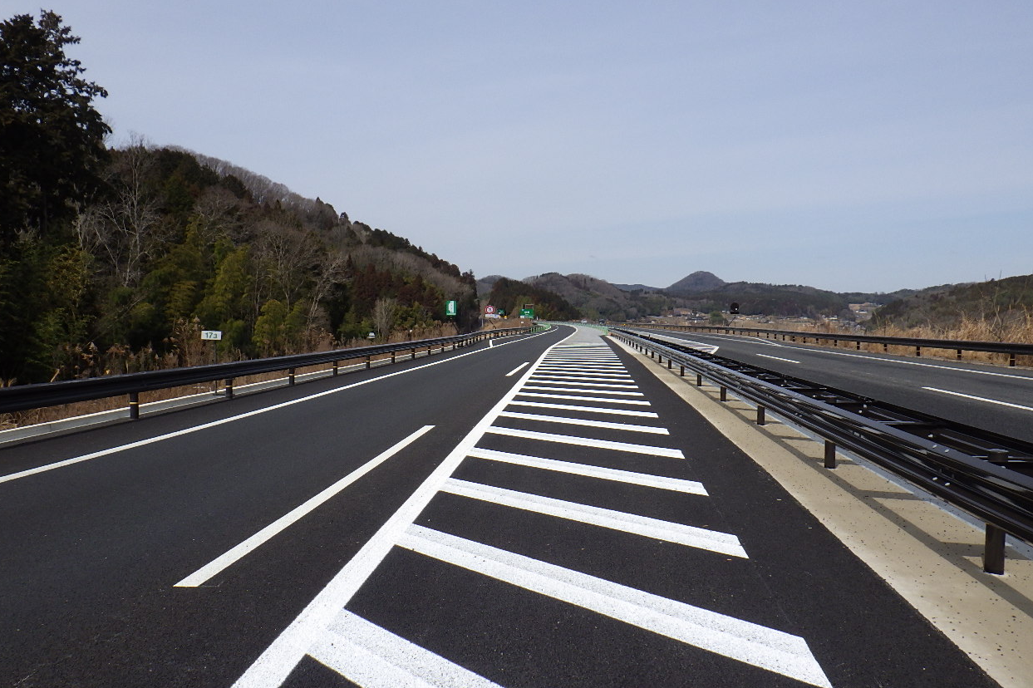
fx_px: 861
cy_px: 351
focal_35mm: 30
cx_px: 519
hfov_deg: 61.9
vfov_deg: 43.6
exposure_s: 1/1250
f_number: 4.2
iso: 125
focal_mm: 5
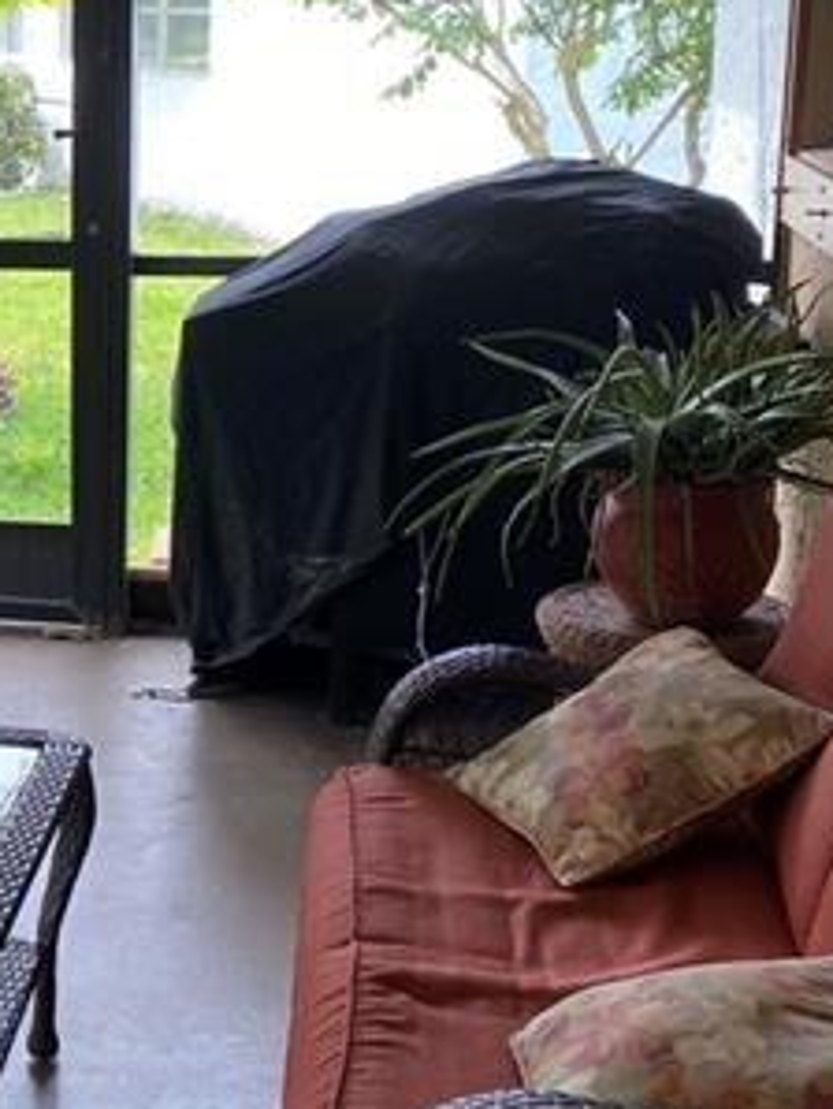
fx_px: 2147
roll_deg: +1.8
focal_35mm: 67
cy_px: 409
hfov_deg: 20.4
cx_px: -190
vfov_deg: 28.8
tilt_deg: -10.4
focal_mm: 4.25
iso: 40
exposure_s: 1/122
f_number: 1.8
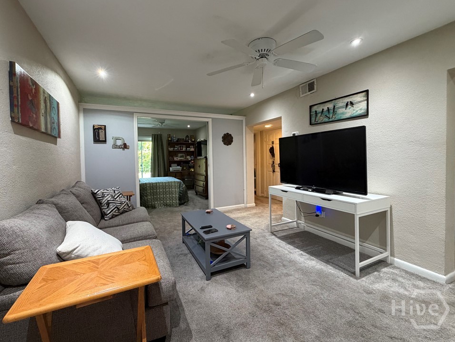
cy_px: 163
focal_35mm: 15
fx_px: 197
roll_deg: +1.6
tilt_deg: -1.8
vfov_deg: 81.7
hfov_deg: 98.0
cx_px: 213
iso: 400
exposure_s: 1/60
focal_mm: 2.22
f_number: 2.2
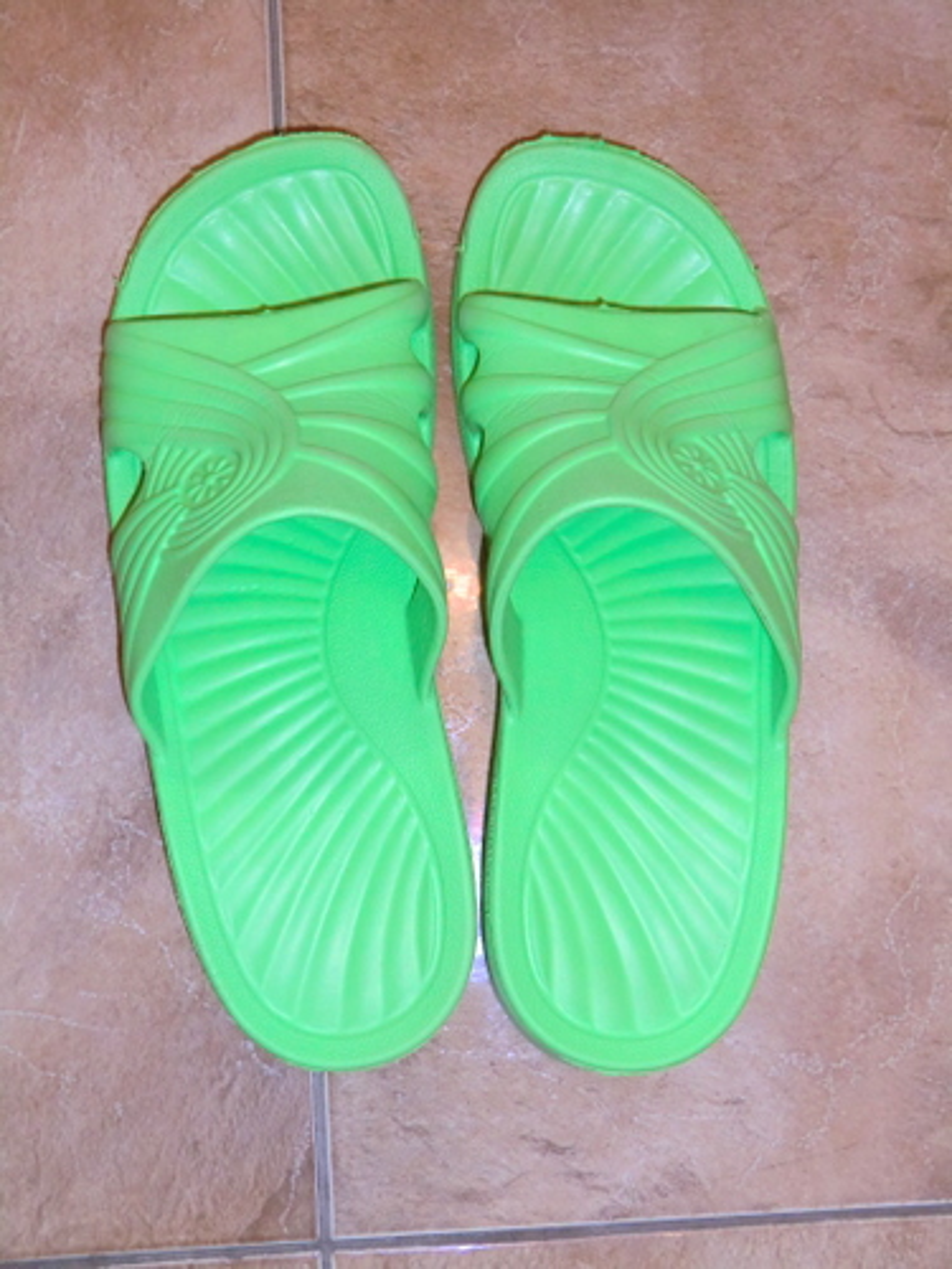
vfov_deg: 40.4
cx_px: 476
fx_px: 1723
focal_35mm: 47
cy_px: 634
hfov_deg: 30.9
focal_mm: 8.4
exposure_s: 1/30
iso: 400
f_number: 4
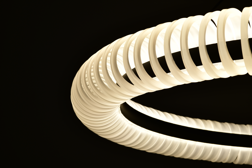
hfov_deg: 20.4
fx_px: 700
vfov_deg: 13.7
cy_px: 84
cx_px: 126
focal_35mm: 100
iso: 200
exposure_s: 1/15
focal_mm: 100
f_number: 18
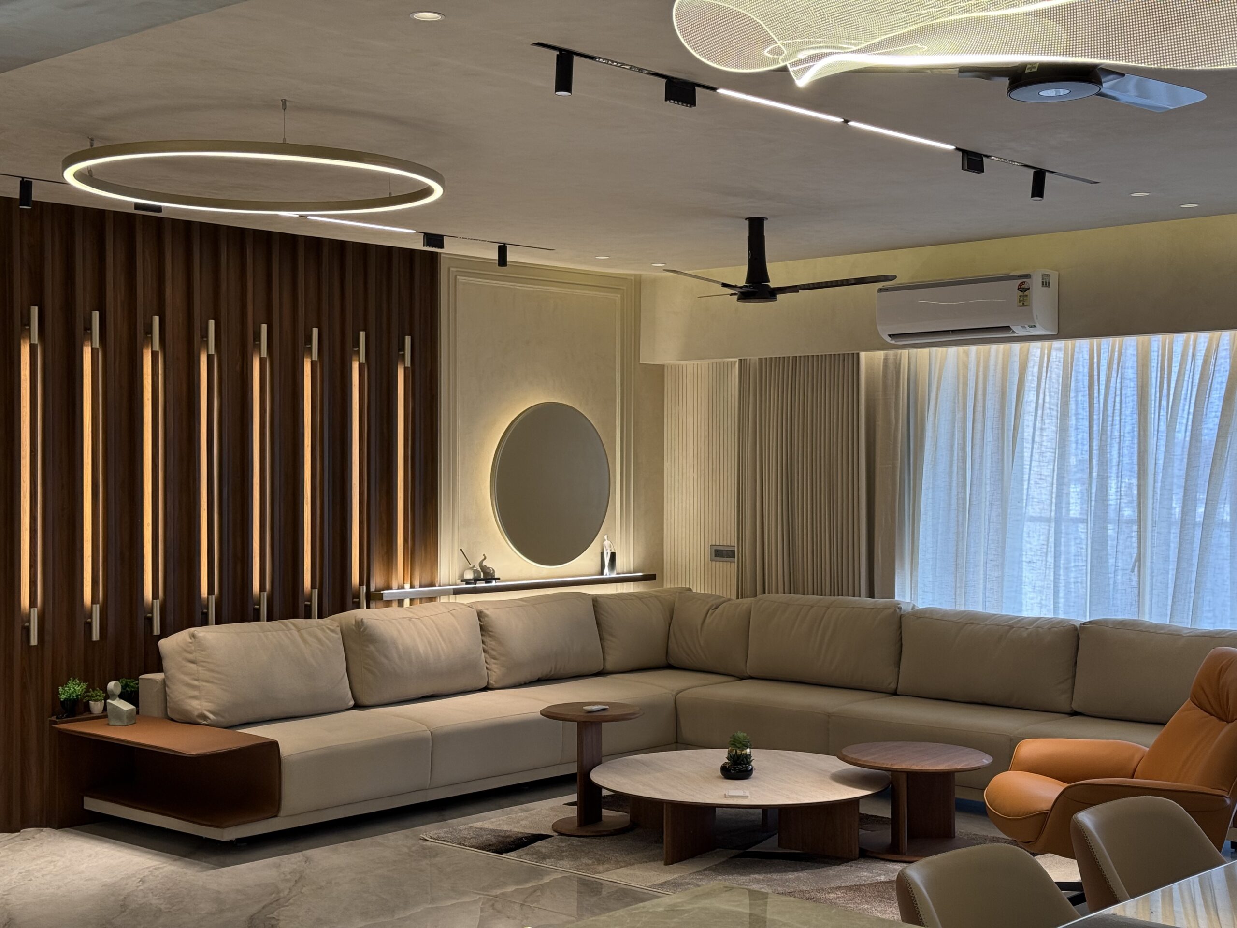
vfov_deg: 30.3
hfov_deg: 39.7
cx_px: 618
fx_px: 1715
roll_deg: +0.1
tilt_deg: +0.0
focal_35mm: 48
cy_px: 464
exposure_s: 1/100
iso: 64
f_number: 1.78
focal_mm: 6.76
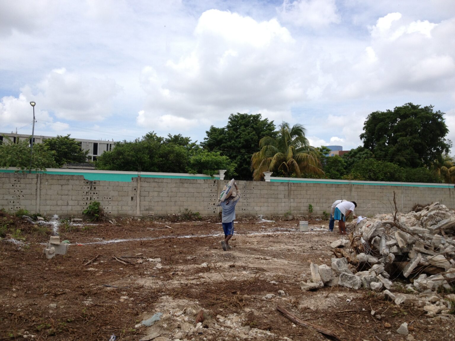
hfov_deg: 52.6
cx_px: 228
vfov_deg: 40.7
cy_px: 170
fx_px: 460
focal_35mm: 35
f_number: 2.4
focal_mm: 4.28
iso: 50
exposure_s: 1/1842
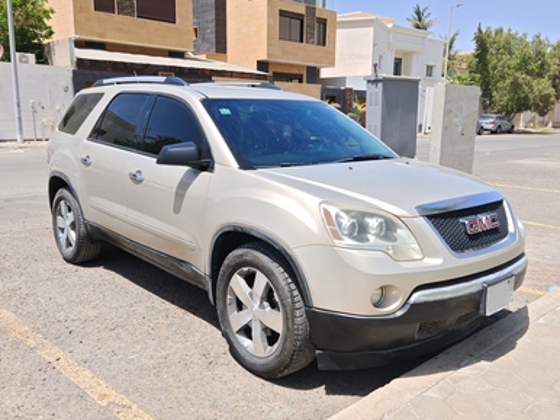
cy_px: 214
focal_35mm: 32
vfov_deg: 44.1
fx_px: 517
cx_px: 287
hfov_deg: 56.8
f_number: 1.9
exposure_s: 1/1500
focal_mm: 6.67
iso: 50
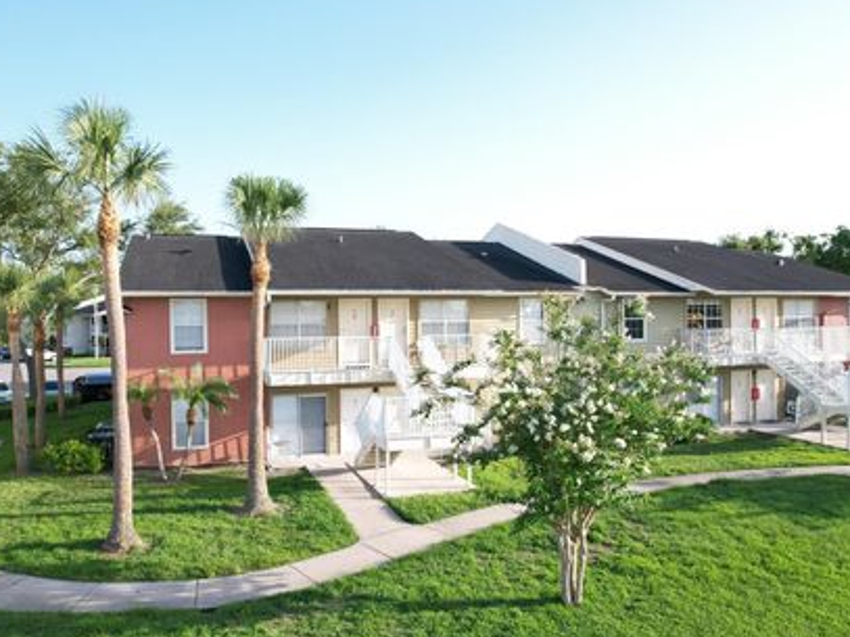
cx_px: 397
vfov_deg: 53.0
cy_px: 323
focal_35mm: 26
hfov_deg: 67.2
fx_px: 638
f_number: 2.8
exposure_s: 1/500
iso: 120
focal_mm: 8.38
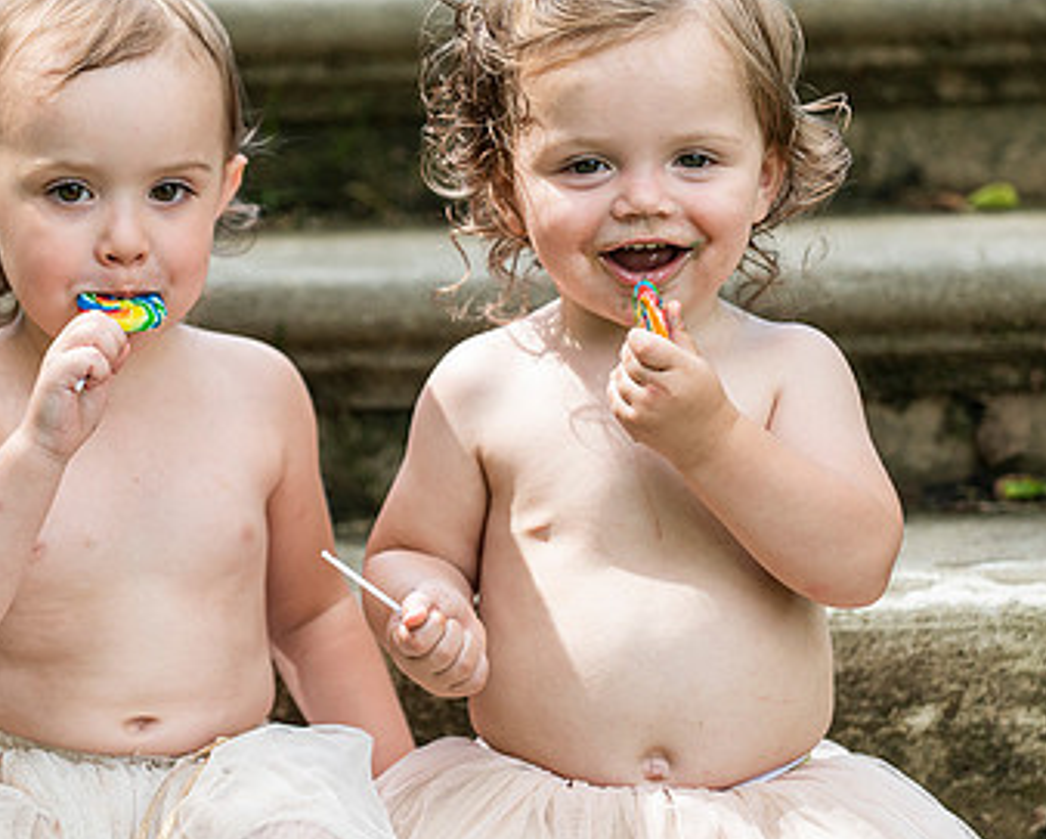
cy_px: 300
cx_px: 536
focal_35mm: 211
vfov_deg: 7.3
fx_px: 6538
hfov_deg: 9.1
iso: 640
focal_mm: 125
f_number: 3.5
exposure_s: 1/1000
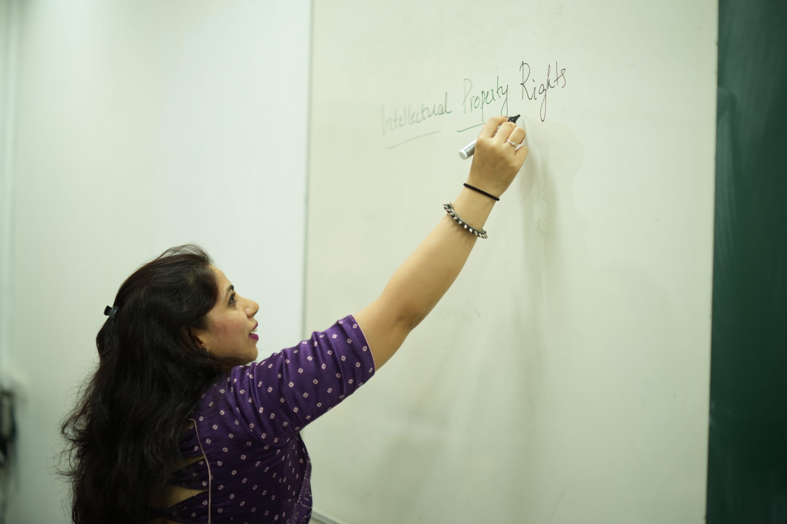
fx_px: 1093
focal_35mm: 50
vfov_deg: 27.0
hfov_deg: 39.6
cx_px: 394
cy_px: 262
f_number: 2.8
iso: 500
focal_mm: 50
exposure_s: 1/200
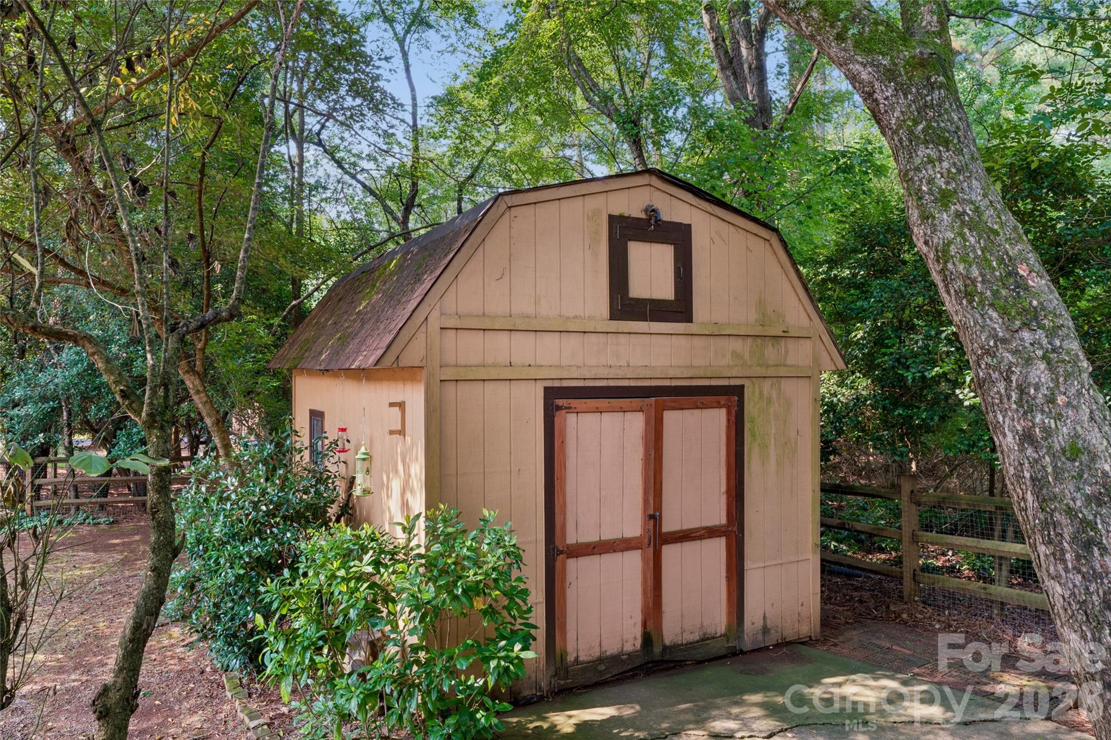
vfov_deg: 54.9
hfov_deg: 75.9
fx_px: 713
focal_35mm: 23
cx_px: 556
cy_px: 370
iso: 100
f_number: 22
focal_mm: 23.1
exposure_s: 1
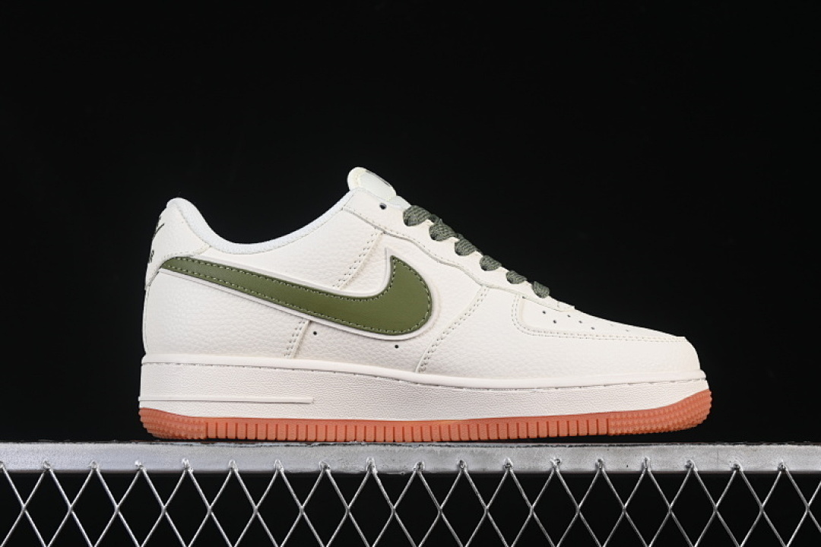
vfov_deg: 18.2
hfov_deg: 27.0
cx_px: 410
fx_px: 1710
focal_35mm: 75
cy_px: 274
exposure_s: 1/80
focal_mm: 50
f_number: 8
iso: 160
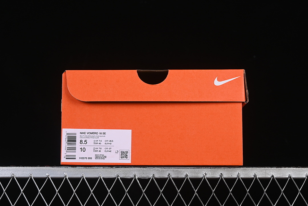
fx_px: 642
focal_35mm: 75
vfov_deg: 18.2
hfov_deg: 27.0
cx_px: 154
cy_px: 103
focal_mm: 50
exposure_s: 1/80
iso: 160
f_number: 8
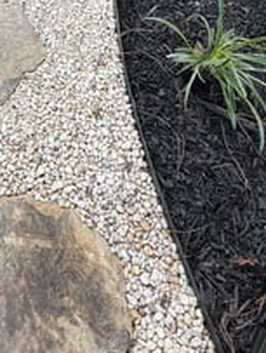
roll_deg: +3.5
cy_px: -50
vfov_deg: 35.6
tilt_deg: -43.5
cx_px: 43
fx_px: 449
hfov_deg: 31.9
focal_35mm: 44
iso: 125
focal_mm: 2.22
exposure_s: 1/121
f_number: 2.2
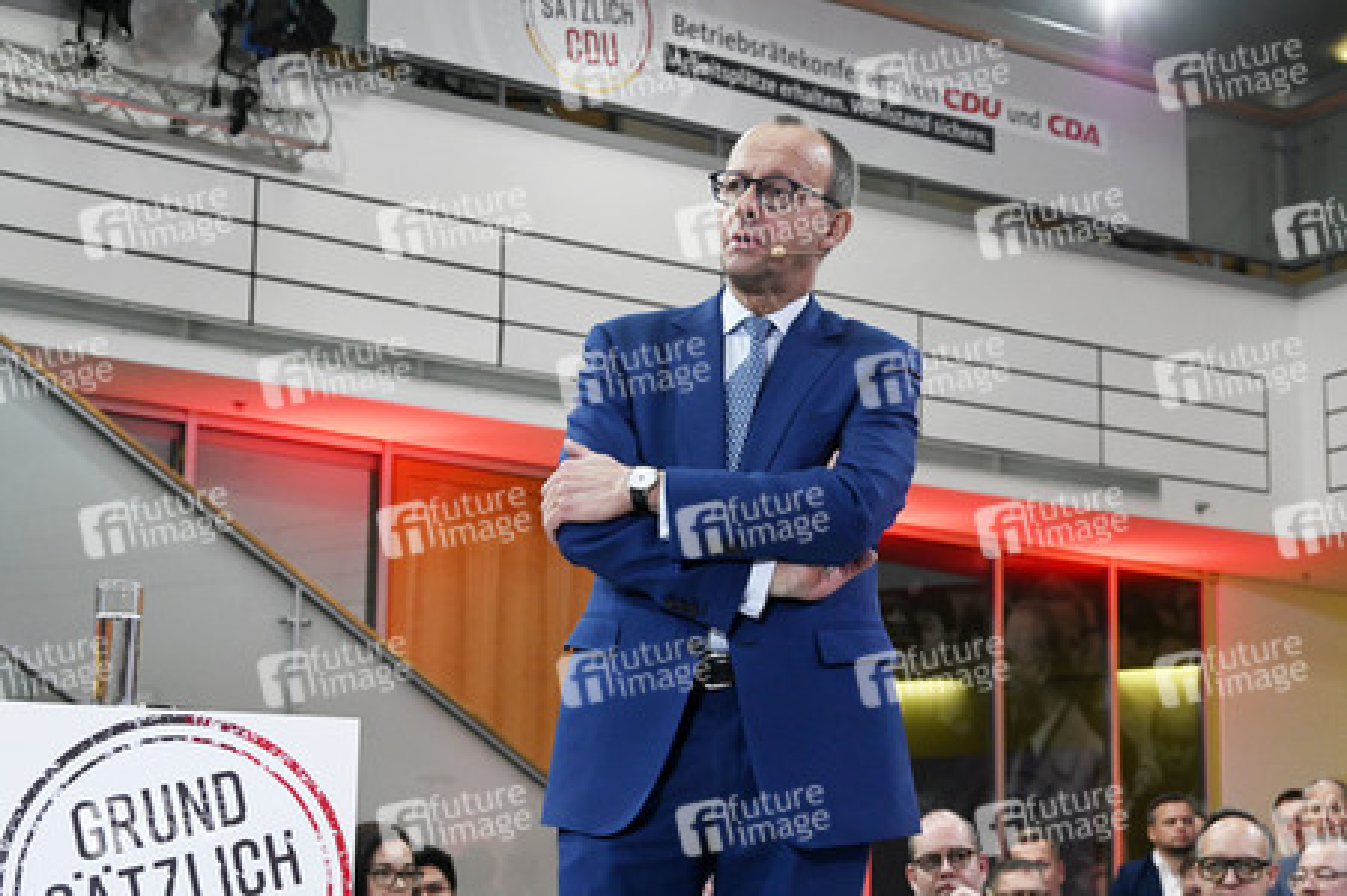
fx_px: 2617
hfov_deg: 28.9
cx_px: 674
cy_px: 448
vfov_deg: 19.4
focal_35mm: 70
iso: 6400
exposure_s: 1/500
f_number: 8
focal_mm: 70
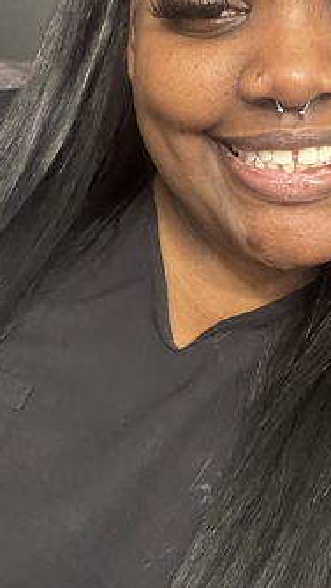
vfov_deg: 41.6
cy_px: 206
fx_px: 764
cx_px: 240
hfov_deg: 24.2
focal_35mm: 49
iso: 200
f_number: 1.9
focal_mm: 2.69
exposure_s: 1/60
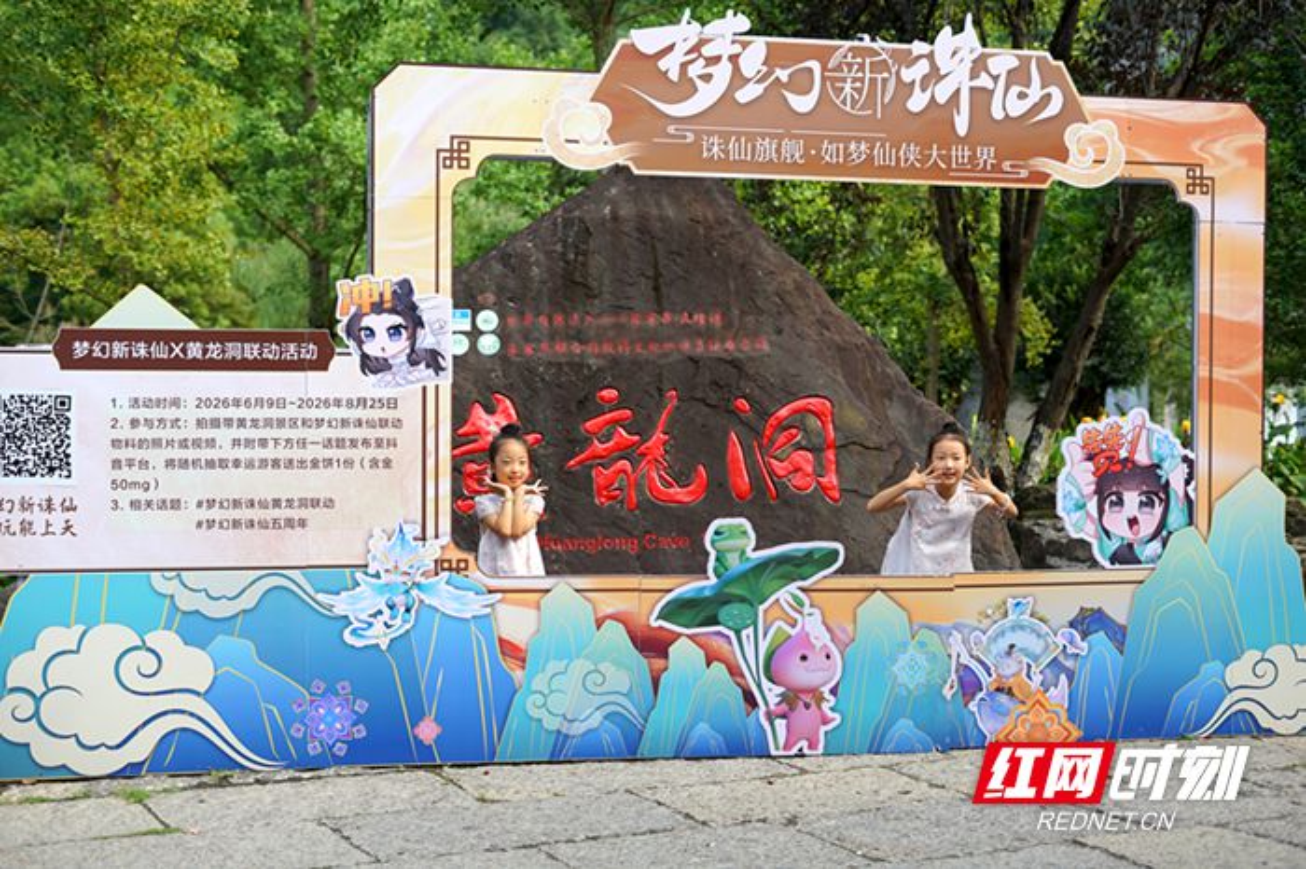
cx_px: 653
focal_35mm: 50
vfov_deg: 27.0
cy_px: 434
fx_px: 1813
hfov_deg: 39.6
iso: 100
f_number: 2.8
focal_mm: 50
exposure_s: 1/400
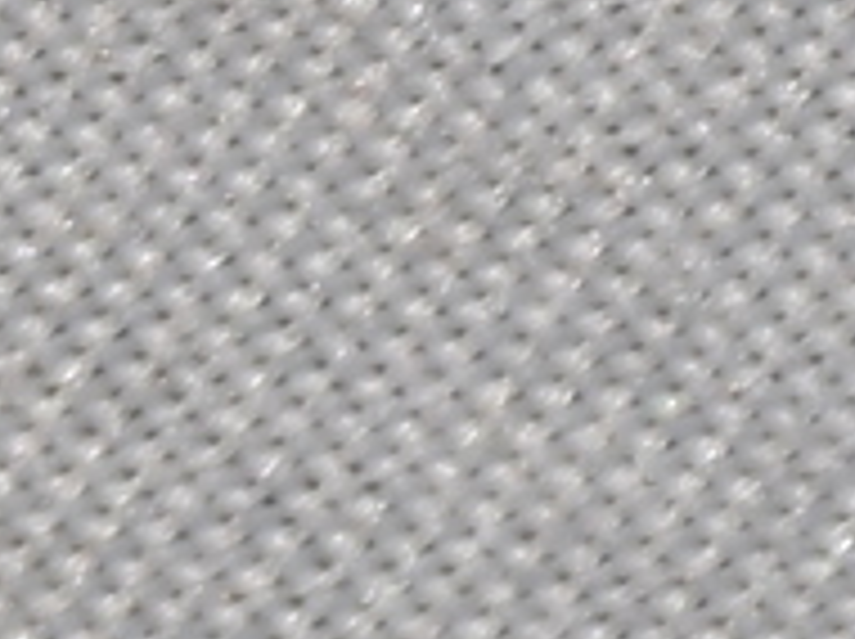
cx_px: -1143
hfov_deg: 1.9
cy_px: -360
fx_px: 25186
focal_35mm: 1021
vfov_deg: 1.5
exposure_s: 1/160
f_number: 13
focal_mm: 140
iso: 100
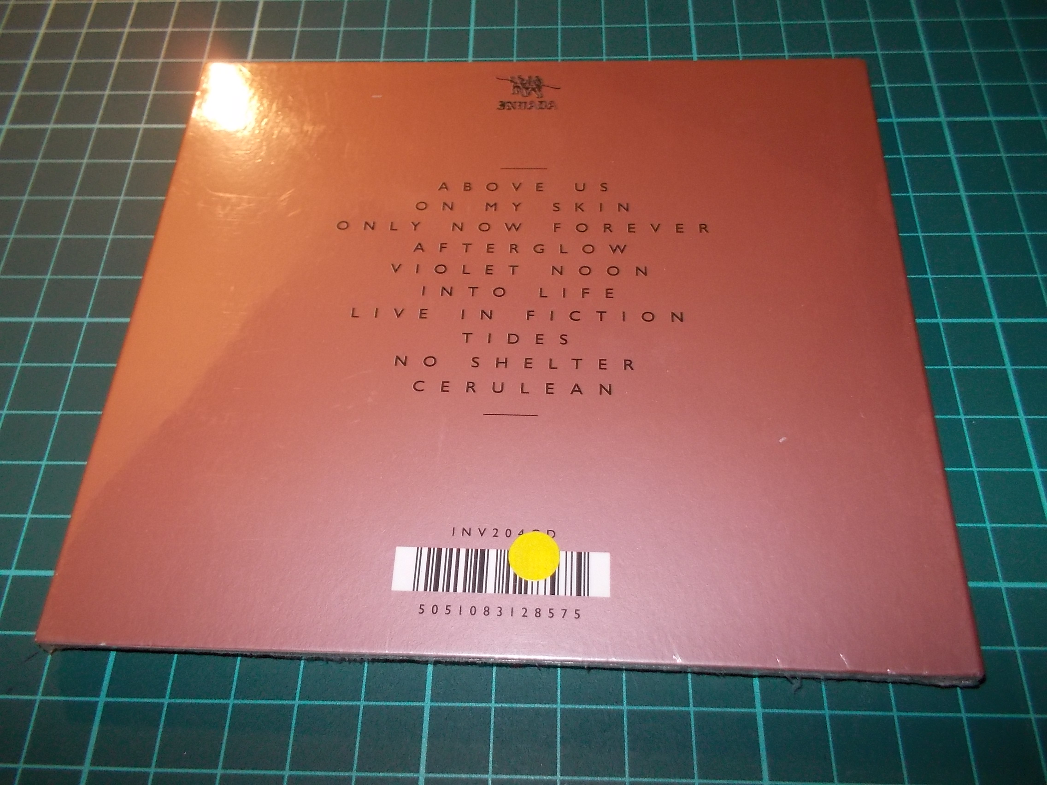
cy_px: 392
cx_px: 524
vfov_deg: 48.2
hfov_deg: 61.7
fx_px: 877
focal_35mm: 29
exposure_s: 1/30
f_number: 3.3
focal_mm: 4.1
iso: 200
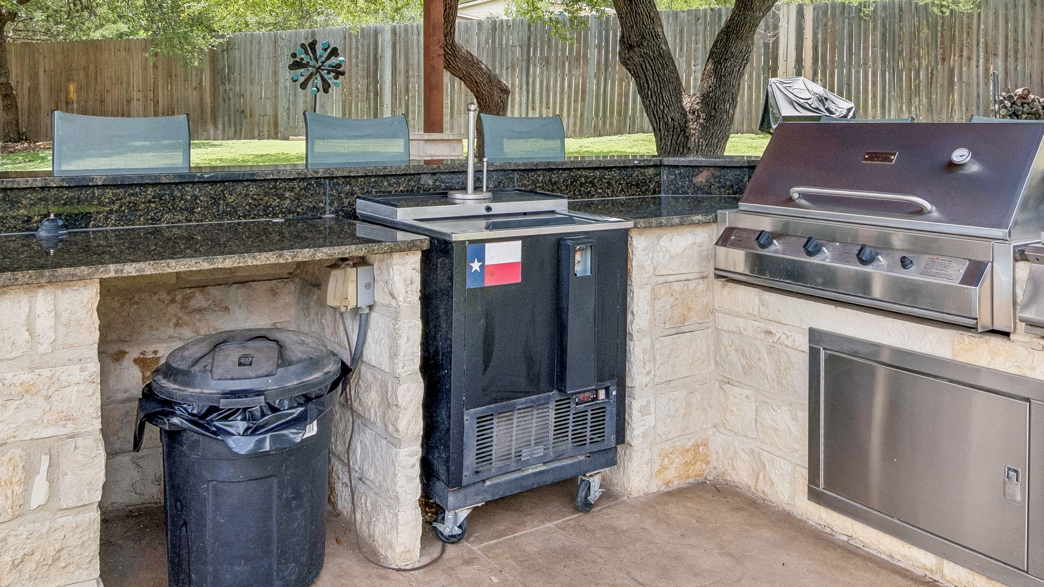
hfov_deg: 66.1
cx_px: 516
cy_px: 122
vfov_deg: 38.7
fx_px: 803
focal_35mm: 29
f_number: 9
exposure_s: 1/250
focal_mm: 11
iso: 100
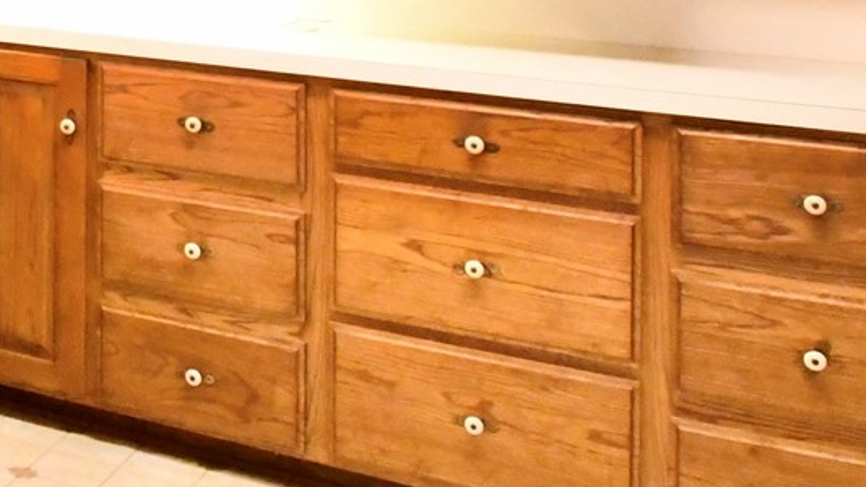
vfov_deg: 17.2
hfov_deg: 25.6
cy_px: -218
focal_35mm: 64
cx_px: -395
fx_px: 1470
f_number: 4.5
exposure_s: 1/125
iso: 10000
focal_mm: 10
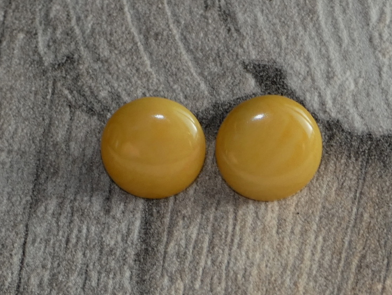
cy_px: 153
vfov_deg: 6.7
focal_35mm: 221
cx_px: 205
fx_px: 2503
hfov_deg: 9.0
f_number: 5.5
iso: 80
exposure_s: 1/60
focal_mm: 36.8
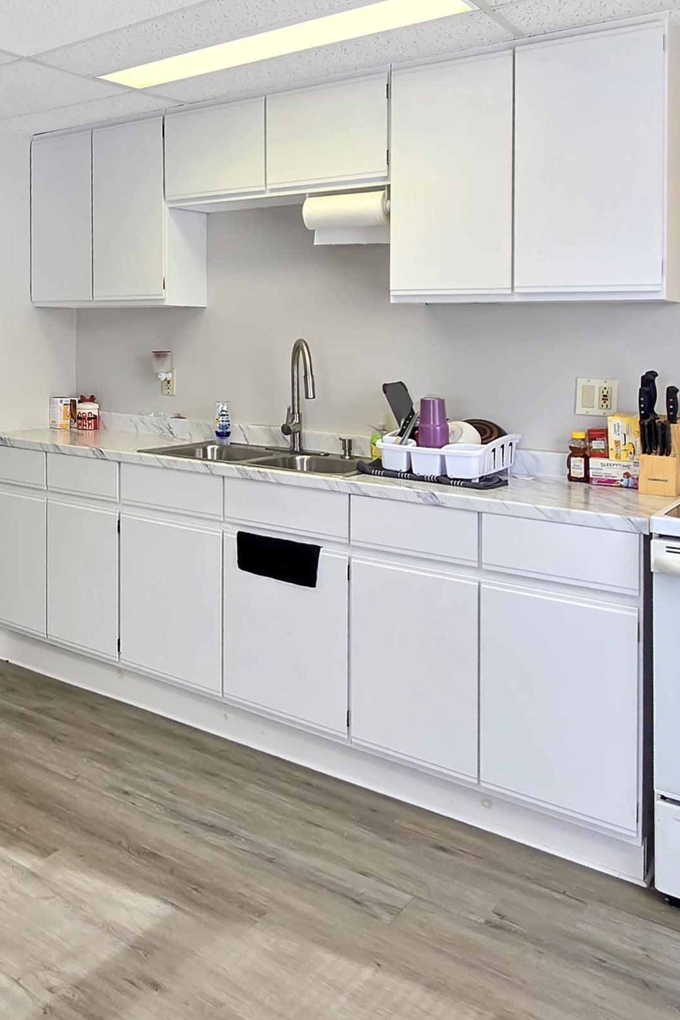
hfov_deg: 42.1
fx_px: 737
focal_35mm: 26
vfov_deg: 66.7
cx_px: -18
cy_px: 712
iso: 50
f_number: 2.2
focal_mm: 2.2
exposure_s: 1/140
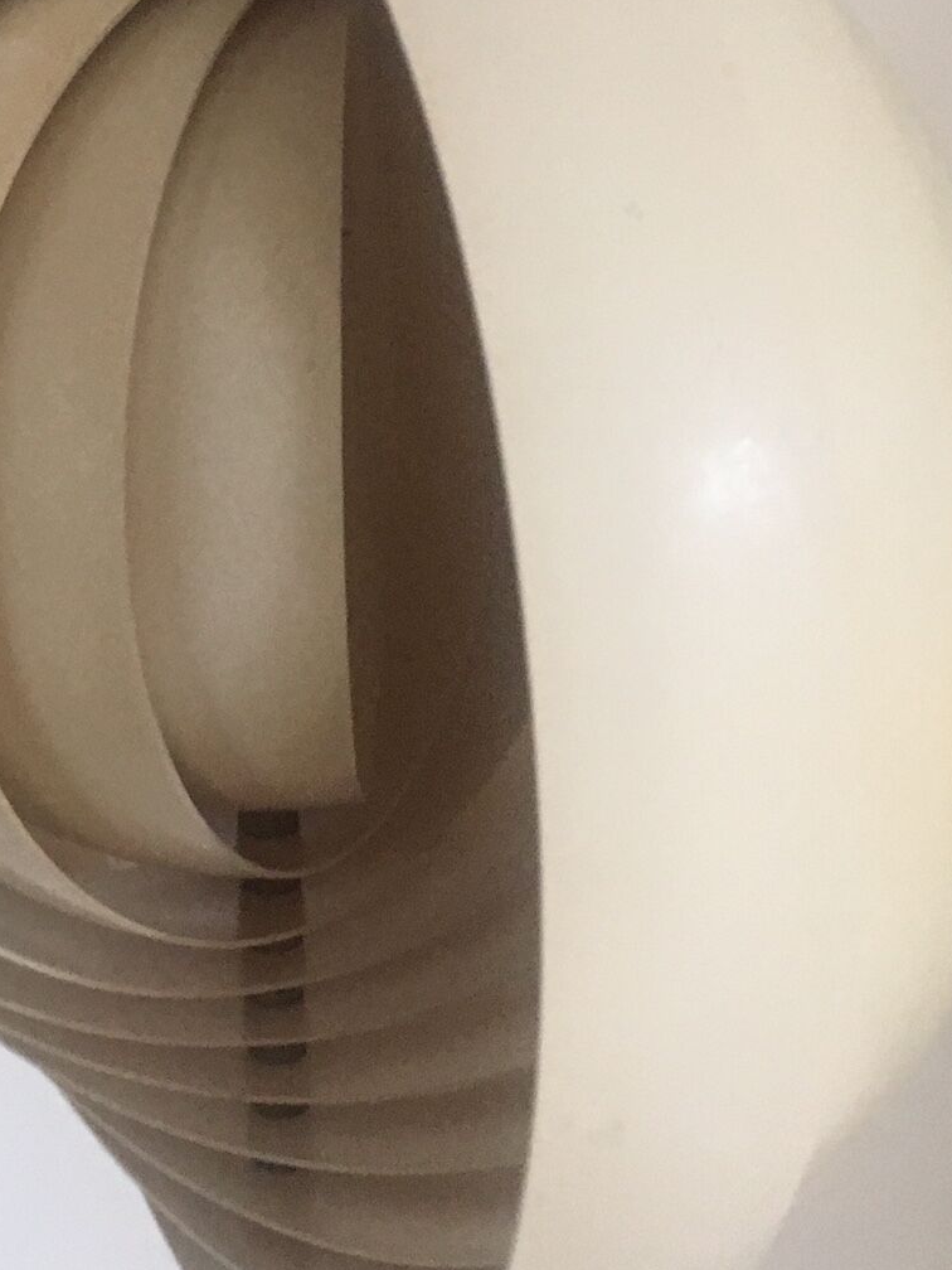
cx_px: 180
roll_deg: +3.0
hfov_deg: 24.8
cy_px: 387
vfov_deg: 32.8
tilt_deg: -12.9
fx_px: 2127
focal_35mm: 58
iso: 200
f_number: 2.2
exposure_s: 1/25
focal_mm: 4.15
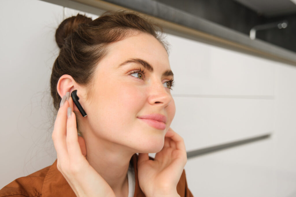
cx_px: 148
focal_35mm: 37
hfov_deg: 51.9
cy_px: 98
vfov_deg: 36.0
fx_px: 304
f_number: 2.8
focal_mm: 24.9
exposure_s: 1/125
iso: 320
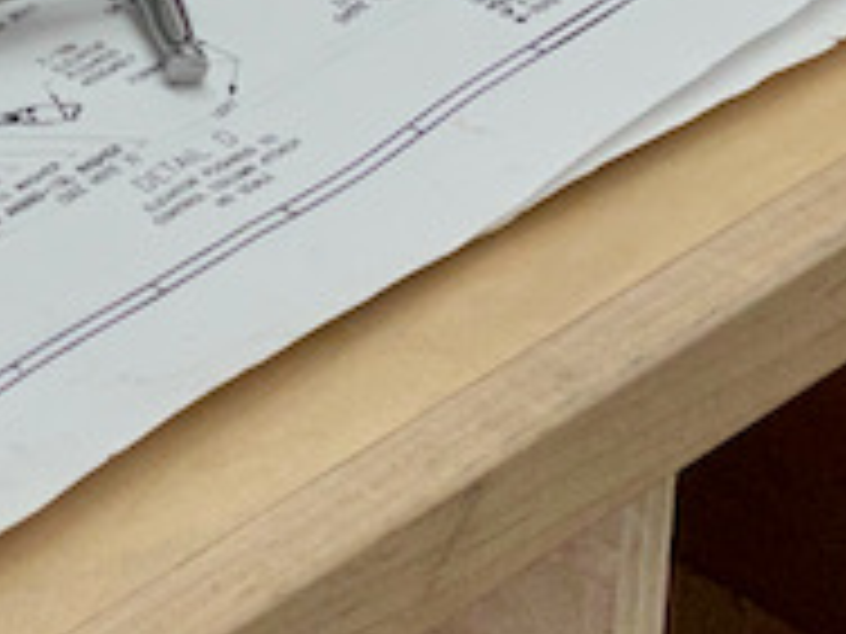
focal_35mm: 221
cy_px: -270
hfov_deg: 8.7
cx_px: -549
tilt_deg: -28.4
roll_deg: +1.3
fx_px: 5401
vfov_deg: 6.6
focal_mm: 6
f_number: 2
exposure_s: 1/120
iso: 64
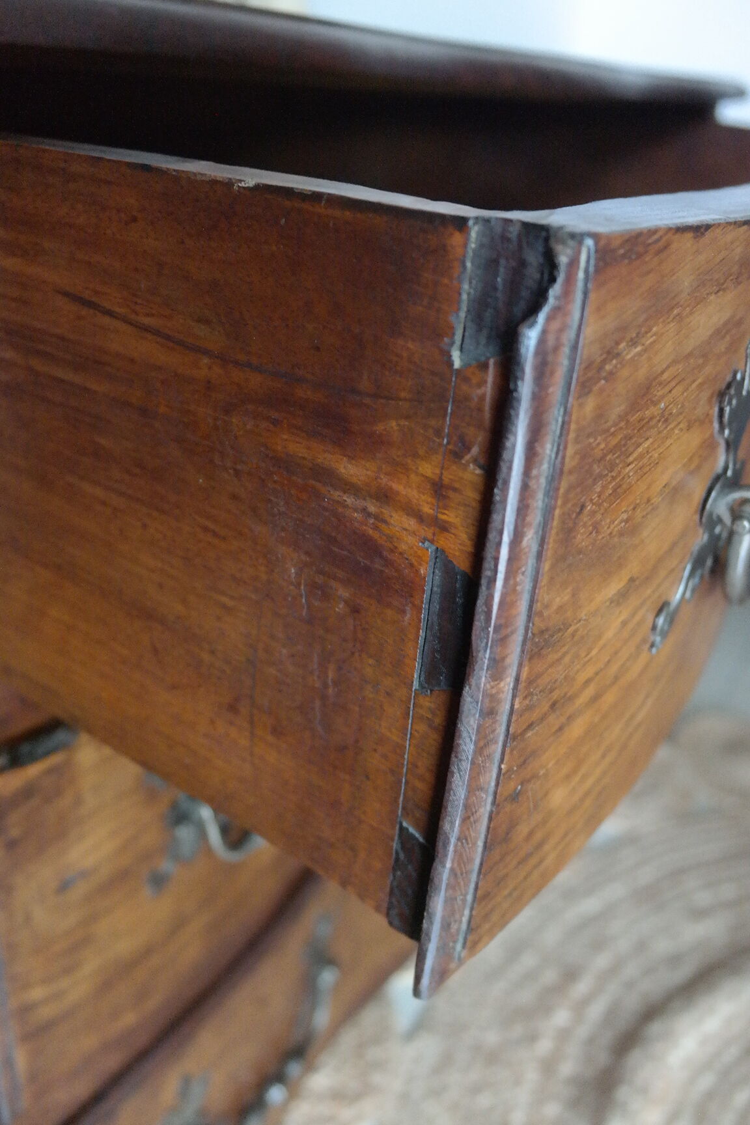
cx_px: 375
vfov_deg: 57.2
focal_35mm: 33
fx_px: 1031
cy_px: 562
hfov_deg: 40.0
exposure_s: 1/40
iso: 3200
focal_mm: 22
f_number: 3.5
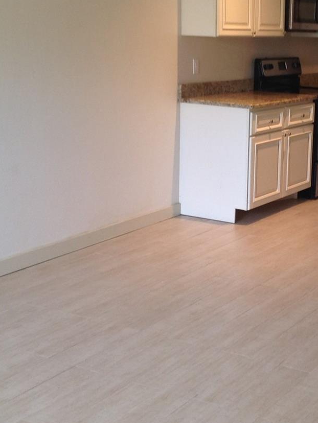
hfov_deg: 21.0
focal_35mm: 69
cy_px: 174
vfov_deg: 28.1
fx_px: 845
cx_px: 271
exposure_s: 1/15
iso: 50
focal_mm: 4.28
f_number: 2.4
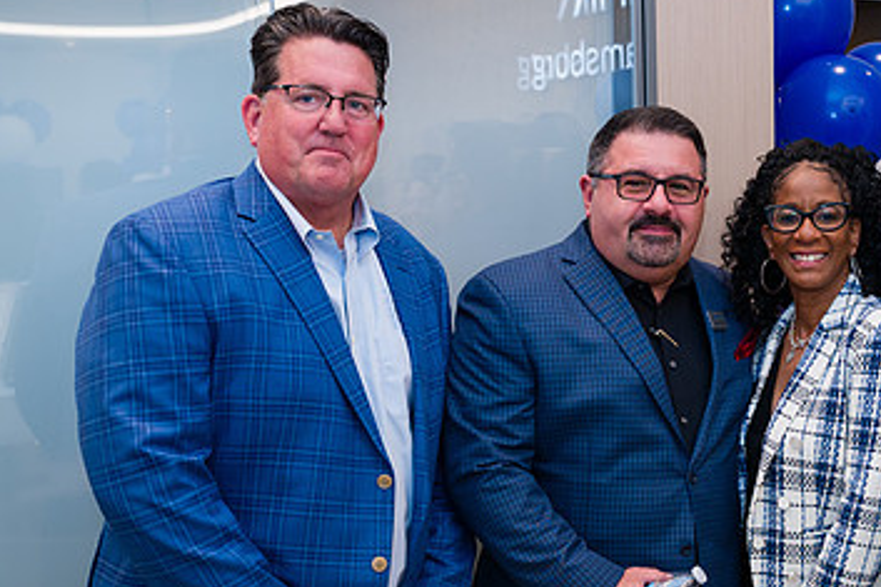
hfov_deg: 37.7
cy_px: 350
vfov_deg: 26.4
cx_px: 681
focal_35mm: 51
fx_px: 1247
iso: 400
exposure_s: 1/200
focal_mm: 28.5
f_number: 4
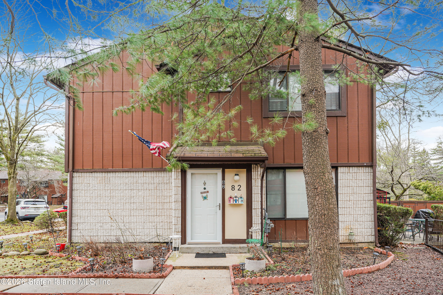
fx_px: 301
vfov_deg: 52.2
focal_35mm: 24
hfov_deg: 72.6
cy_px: 148
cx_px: 222
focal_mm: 24.5
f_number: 4
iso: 160
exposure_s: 1/60
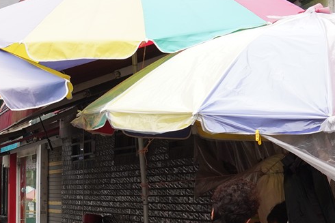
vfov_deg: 9.6
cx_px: -38
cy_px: 190
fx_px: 1331
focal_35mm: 143
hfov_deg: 14.0
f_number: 8
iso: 400
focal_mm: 35
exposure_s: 1/100
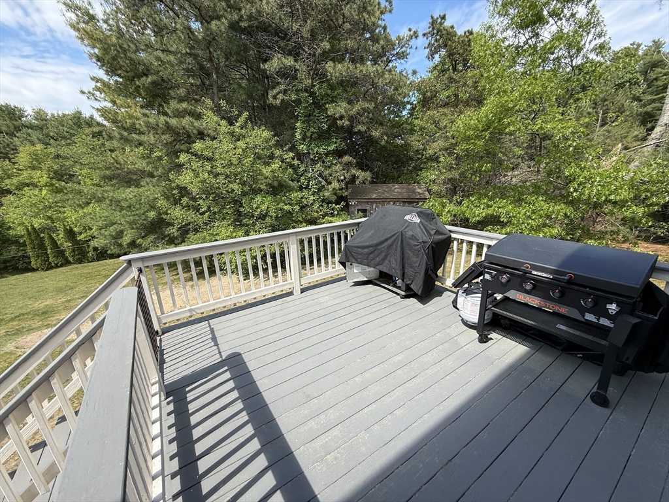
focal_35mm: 14
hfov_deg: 102.1
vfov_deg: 85.7
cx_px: 334
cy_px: 251
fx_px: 271
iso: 50
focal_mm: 2.22
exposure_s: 1/841
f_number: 2.2
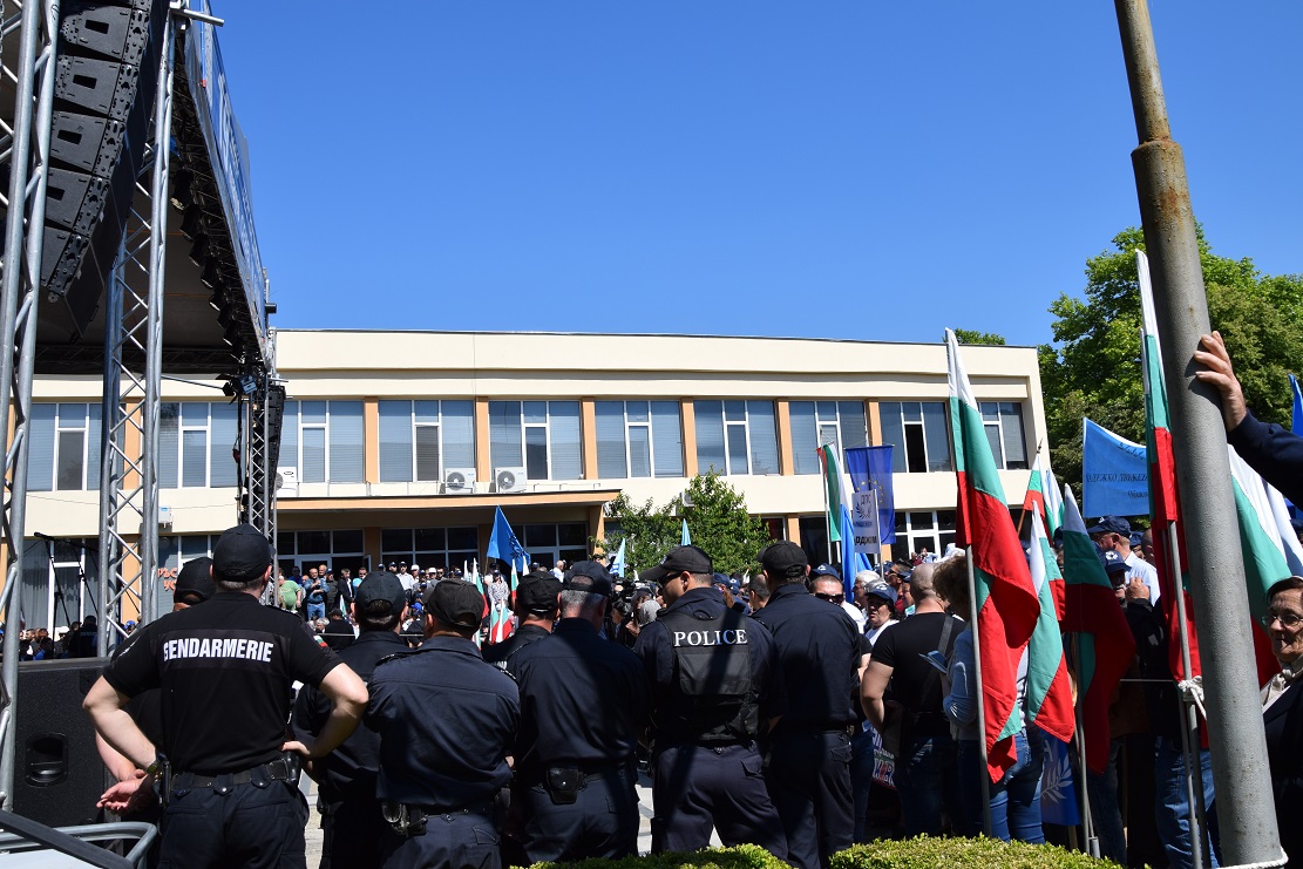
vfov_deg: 47.9
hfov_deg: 67.4
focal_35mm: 27
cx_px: 652
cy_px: 434
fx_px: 977
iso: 200
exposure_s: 1/400
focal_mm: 18
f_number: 10
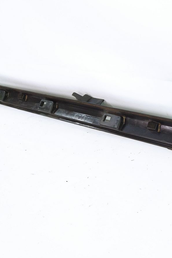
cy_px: 130
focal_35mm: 38
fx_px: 272
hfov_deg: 32.2
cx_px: 174
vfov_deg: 50.7
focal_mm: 4.71
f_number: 1.79
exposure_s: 1/50
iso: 188
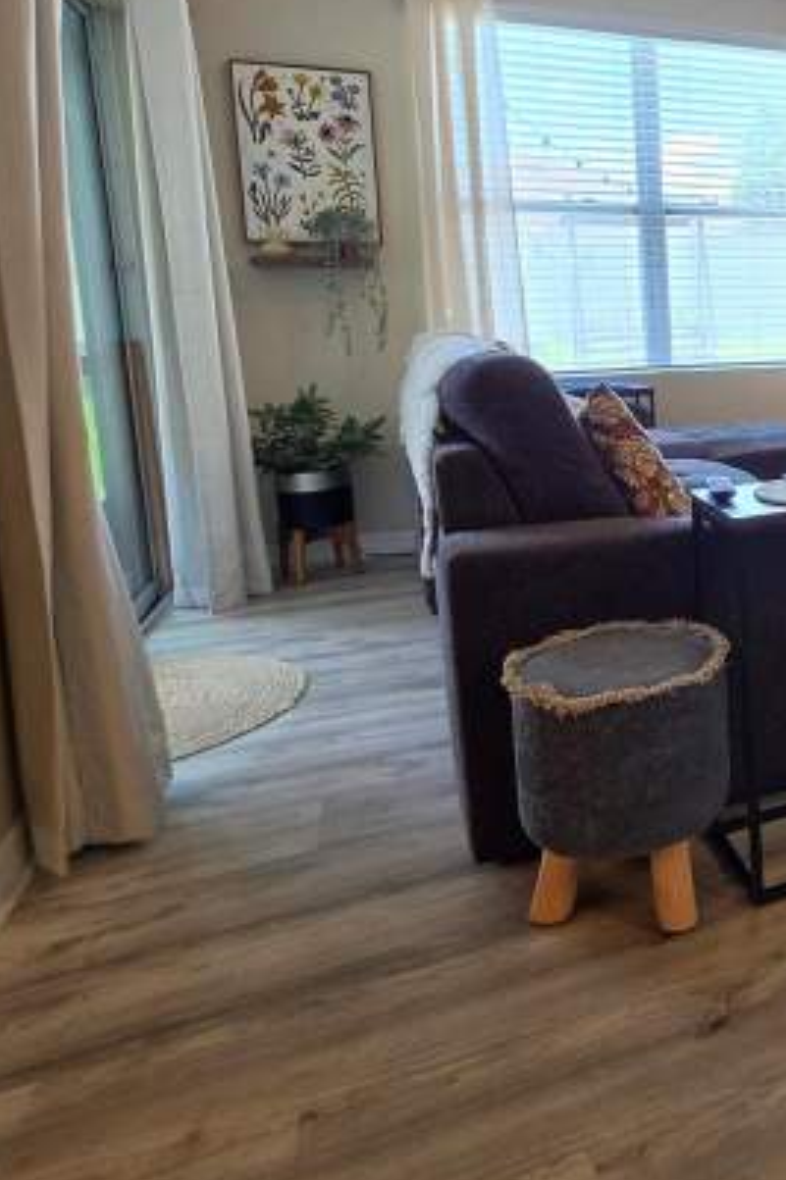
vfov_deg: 66.3
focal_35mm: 27
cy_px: 438
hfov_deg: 37.9
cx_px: 907
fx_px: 885
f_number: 1.9
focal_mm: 2.2
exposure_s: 1/120
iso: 125
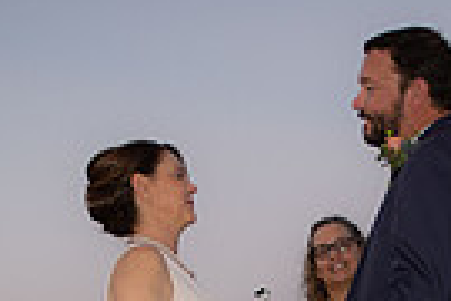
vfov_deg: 12.4
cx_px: 311
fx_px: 1290
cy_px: 492
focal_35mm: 103
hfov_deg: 19.7
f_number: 2.8
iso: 800
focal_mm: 24
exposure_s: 1/160
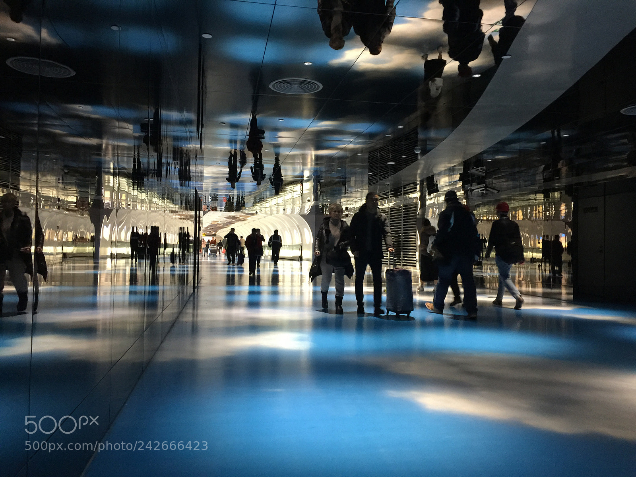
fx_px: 533
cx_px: 318
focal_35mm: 29
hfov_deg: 61.7
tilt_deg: +1.4
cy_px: 238
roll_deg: -2.3
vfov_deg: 48.2
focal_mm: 4.15
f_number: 2.2
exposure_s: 1/10
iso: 100
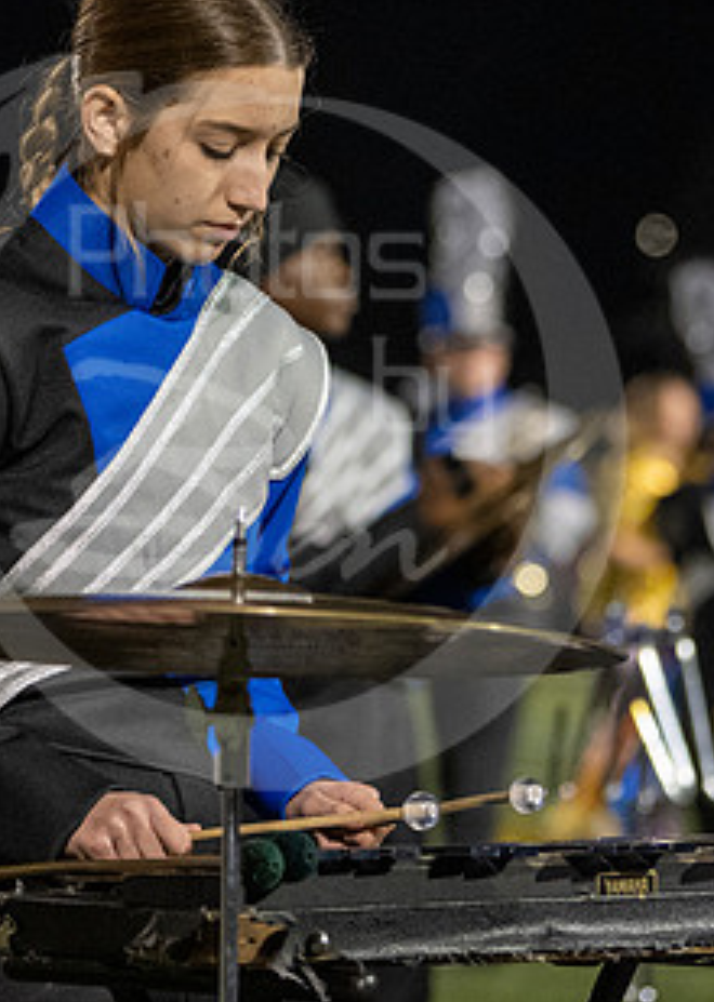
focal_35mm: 296
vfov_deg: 6.8
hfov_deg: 4.9
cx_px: 294
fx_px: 8421
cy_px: 250
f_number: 2.8
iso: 4000
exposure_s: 1/500
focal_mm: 98
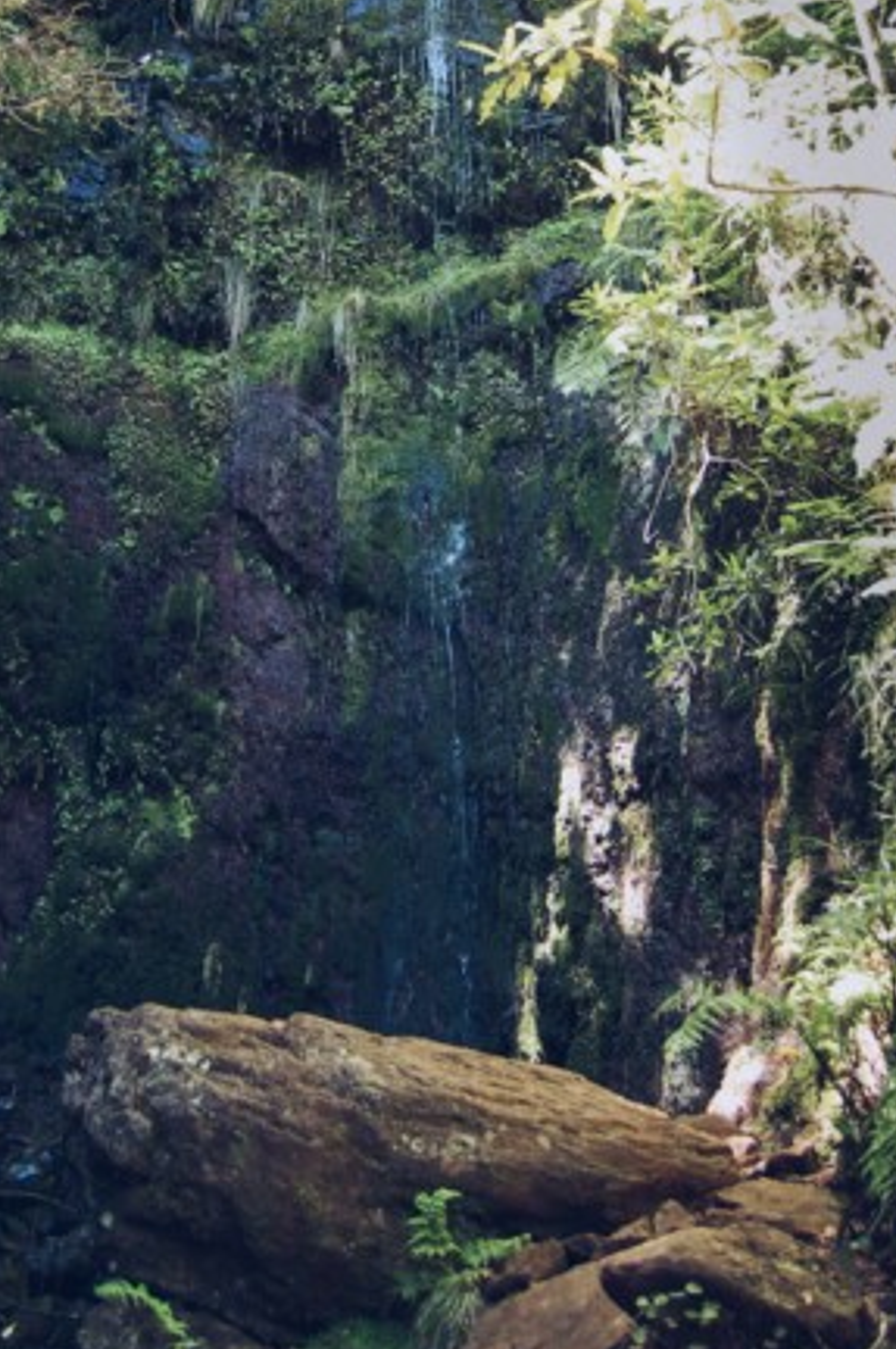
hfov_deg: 13.6
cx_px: 342
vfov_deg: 20.2
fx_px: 3742
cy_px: 309
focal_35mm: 100
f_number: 5
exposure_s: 1/50
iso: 400
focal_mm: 40
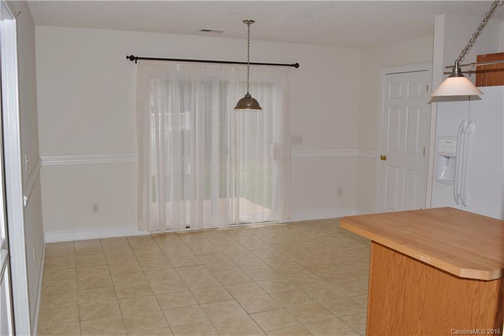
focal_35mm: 33
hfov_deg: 57.2
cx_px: 252
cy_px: 168
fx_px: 462
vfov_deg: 39.9
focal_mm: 22
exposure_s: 1/200
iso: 100
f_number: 5.6
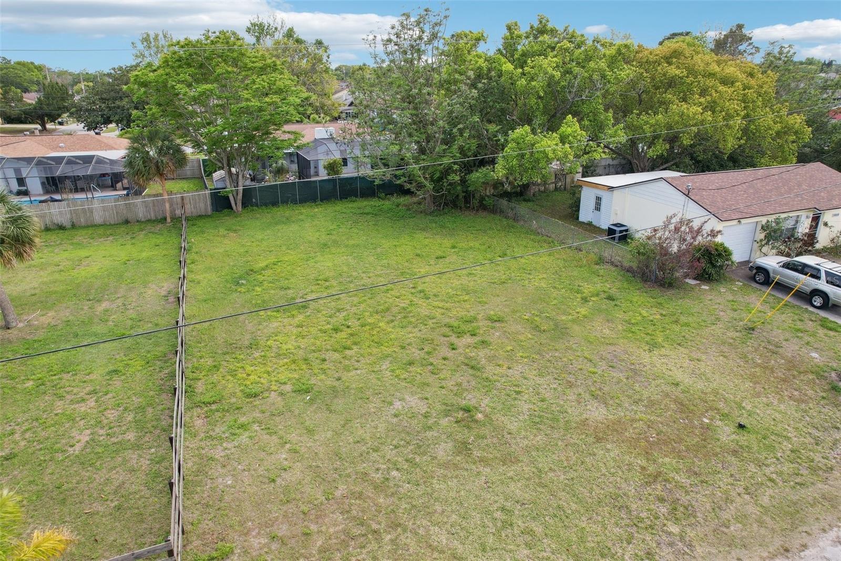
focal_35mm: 22
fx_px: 514
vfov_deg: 57.2
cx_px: 420
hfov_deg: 78.6
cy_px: 280
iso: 150
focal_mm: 8.4
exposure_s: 1/800
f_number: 2.8
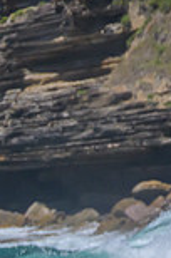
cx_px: -117
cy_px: 317
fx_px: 25693
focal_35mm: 3590
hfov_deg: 0.4
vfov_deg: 0.6
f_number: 11
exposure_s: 1/2000
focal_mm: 950
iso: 2000
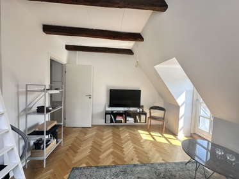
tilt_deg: -2.6
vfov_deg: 85.7
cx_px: 120
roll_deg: -1.8
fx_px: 97
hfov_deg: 102.0
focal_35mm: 14
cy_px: 90
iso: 50
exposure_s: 1/99
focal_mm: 2.22
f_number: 2.2
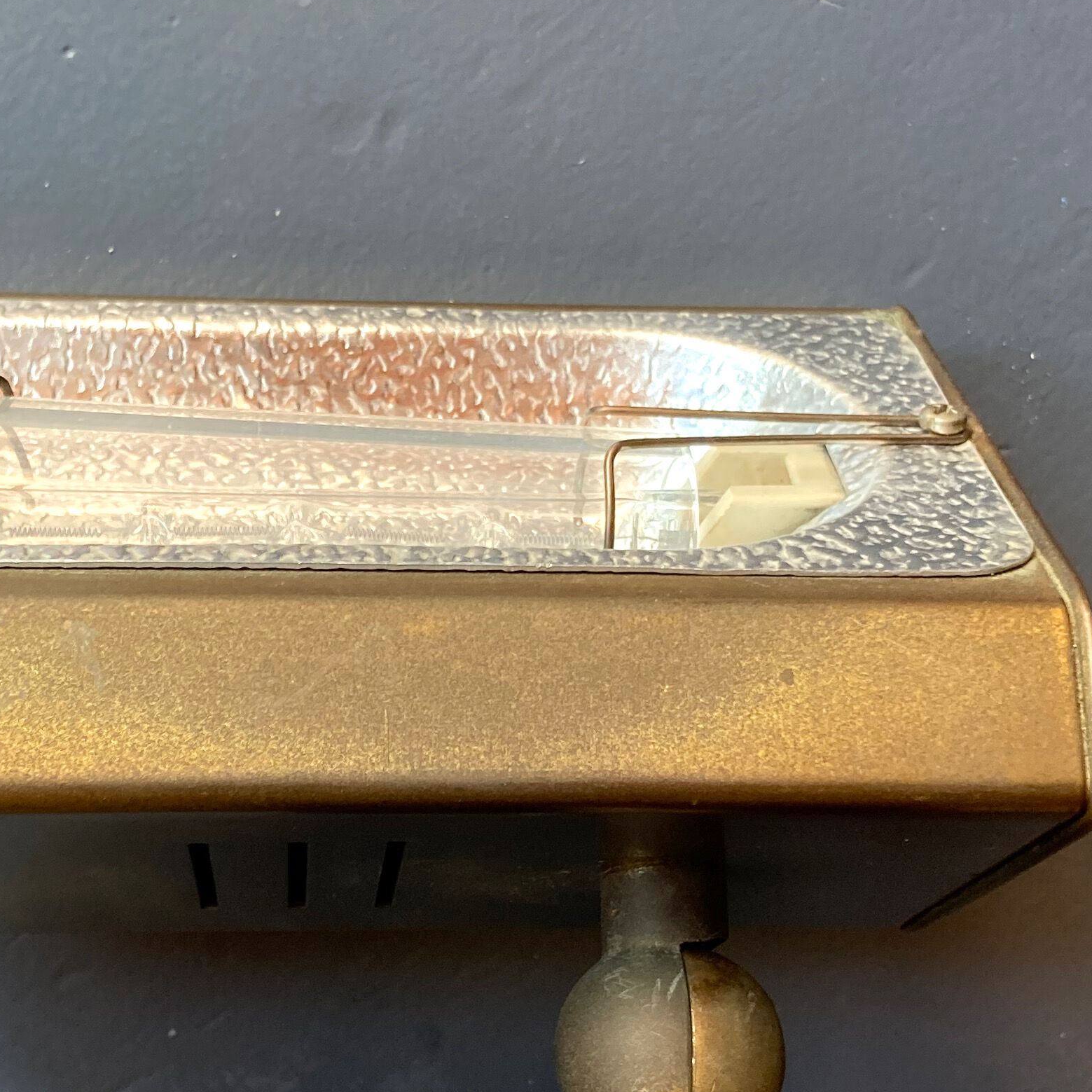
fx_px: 2284
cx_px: 470
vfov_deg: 26.9
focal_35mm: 64
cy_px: 505
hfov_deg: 26.9
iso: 100
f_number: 1.8
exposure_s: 1/60
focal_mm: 3.99
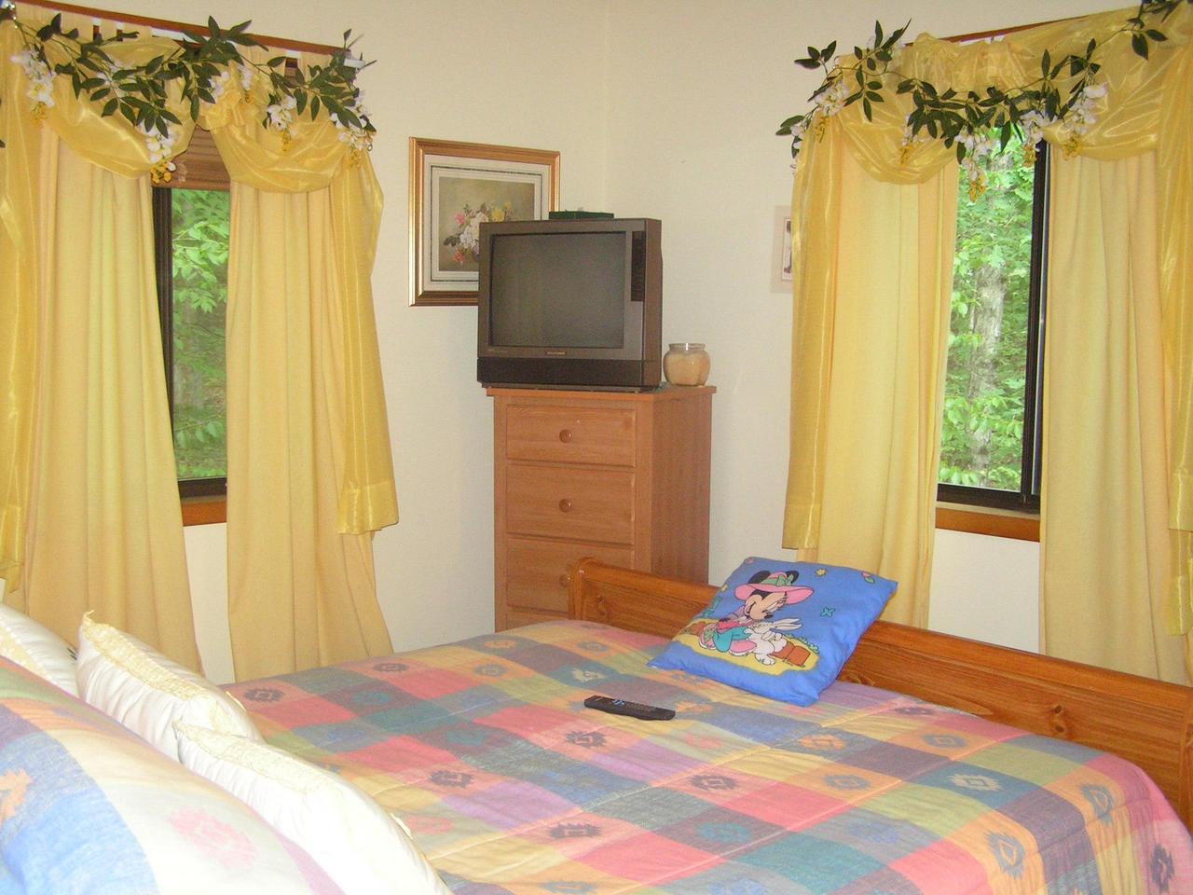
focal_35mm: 38
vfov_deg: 37.7
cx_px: 596
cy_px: 448
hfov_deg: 49.0
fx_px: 1310
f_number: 2.8
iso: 200
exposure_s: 1/40
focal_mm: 6.3
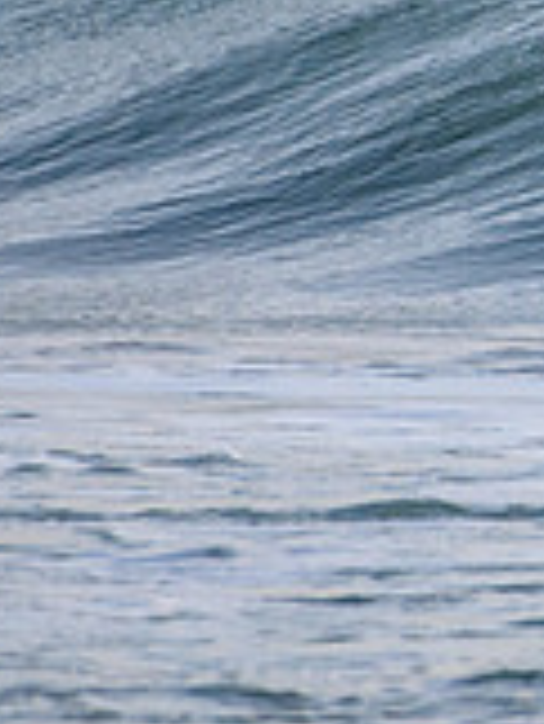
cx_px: 1272
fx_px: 54408
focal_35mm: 2600
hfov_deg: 0.6
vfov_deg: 0.8
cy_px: -34
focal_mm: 500
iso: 640
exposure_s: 1/2000
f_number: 5.6
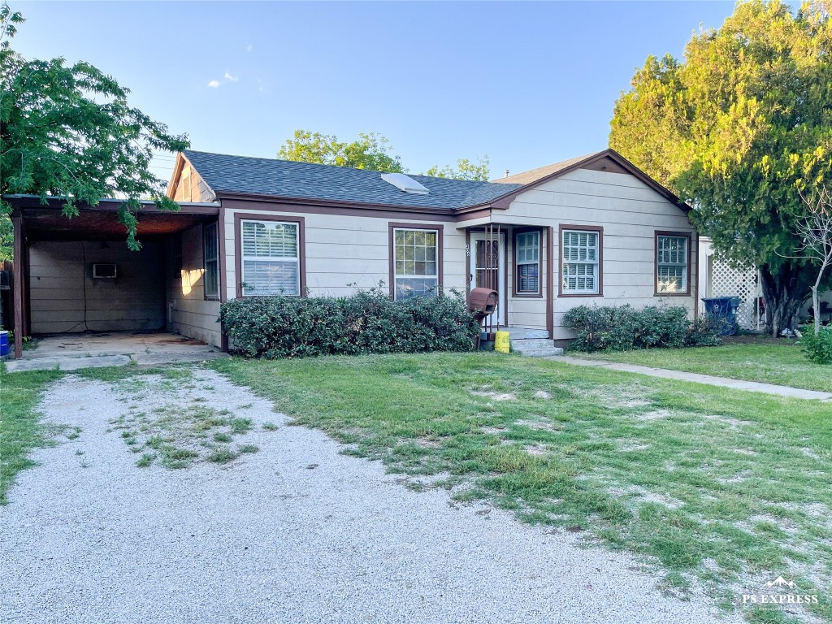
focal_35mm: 26
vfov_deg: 53.1
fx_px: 625
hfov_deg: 67.3
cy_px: 312
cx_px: 416
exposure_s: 1/638
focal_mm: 5.1
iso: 32
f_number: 1.6
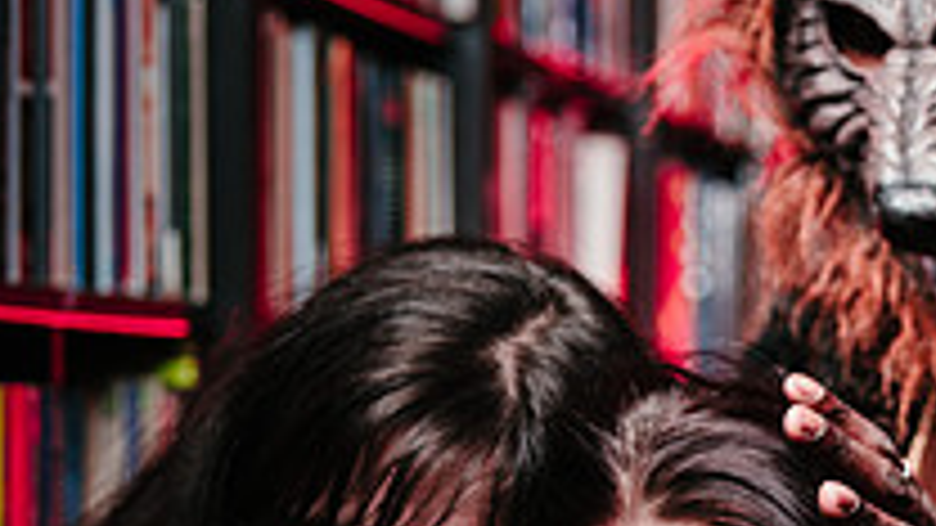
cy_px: 455
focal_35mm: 208
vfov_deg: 5.8
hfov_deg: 10.2
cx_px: 1111
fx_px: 5162
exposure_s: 1/200
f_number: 3.5
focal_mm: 70
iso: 64
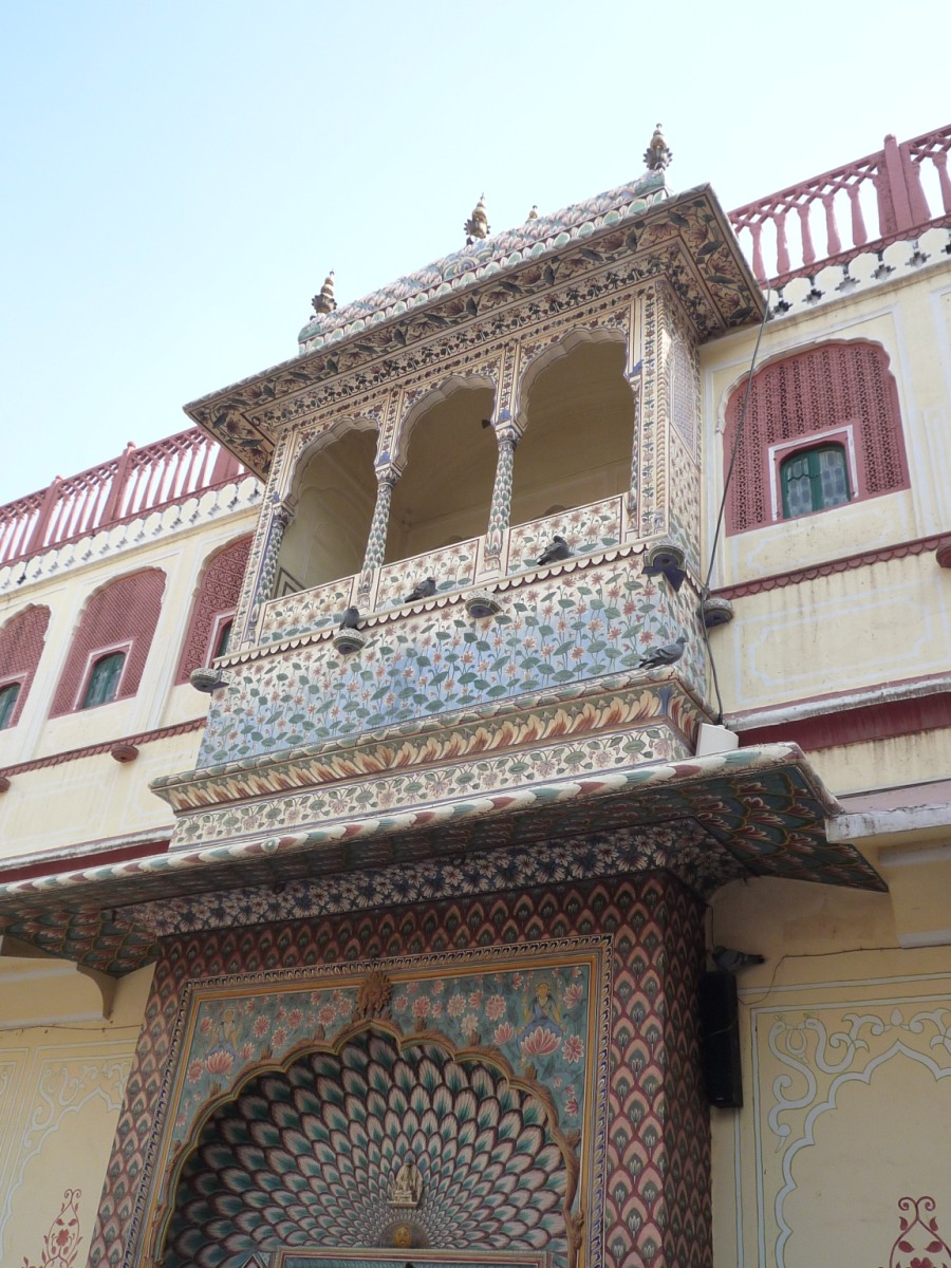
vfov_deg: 56.8
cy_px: 634
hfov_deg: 44.2
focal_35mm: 32
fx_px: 1172
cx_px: 476
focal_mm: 4.7
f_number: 2.9
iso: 160
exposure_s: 1/500
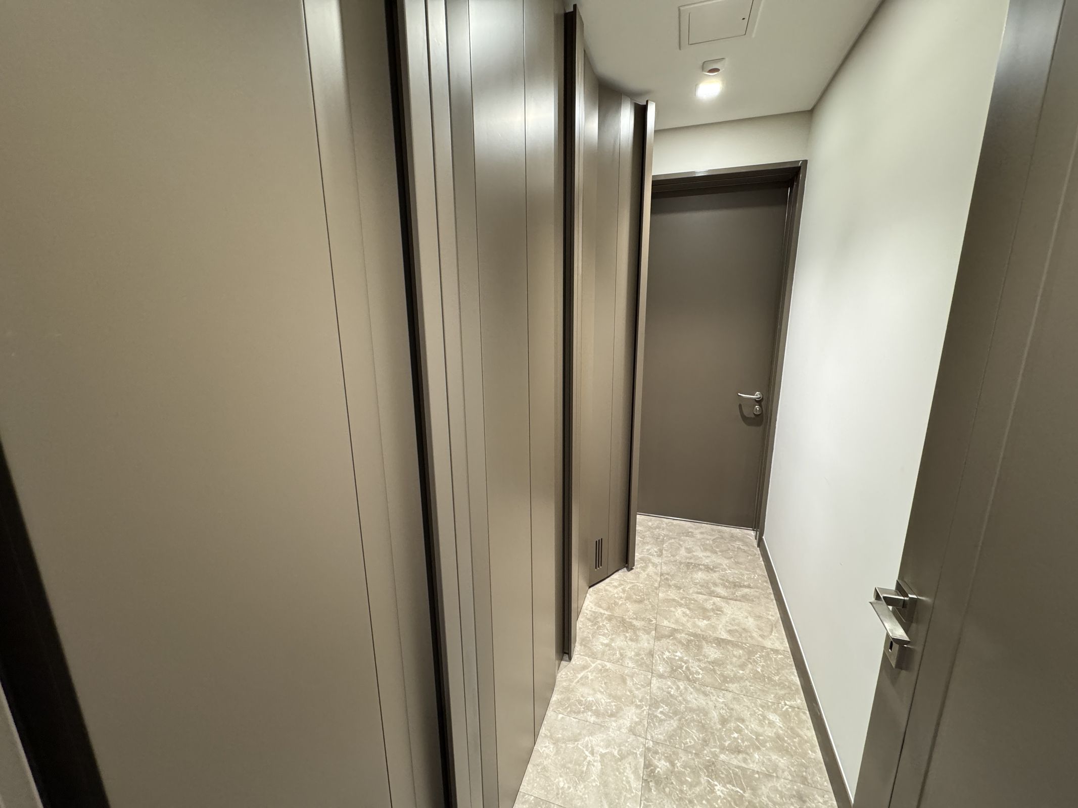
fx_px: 436
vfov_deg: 85.7
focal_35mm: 14
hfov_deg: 102.1
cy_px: 404
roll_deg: +0.7
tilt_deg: -12.6
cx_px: 539
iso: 400
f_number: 2.2
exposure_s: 1/50
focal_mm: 2.22
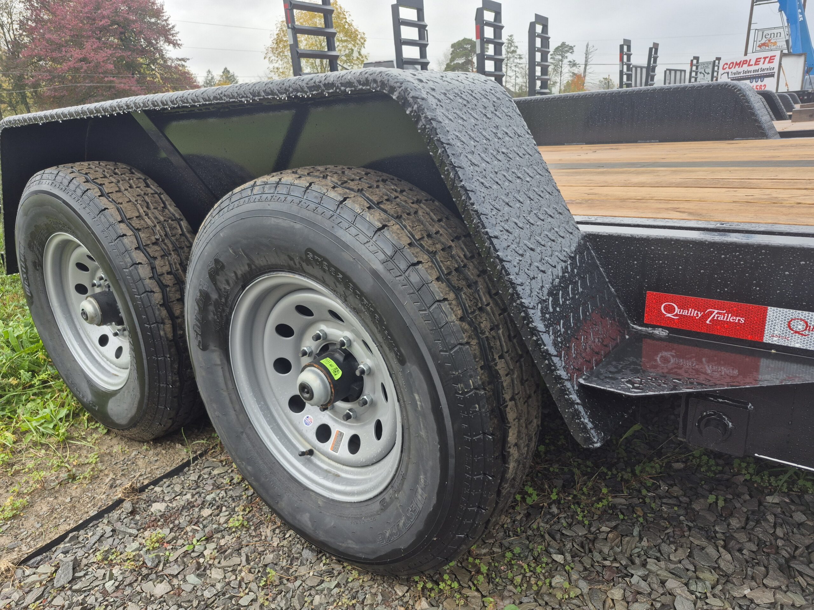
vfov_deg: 58.9
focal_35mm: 23
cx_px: 407
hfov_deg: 73.9
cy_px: 305
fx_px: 541
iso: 40
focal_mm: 5.4
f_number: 1.8
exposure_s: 1/180
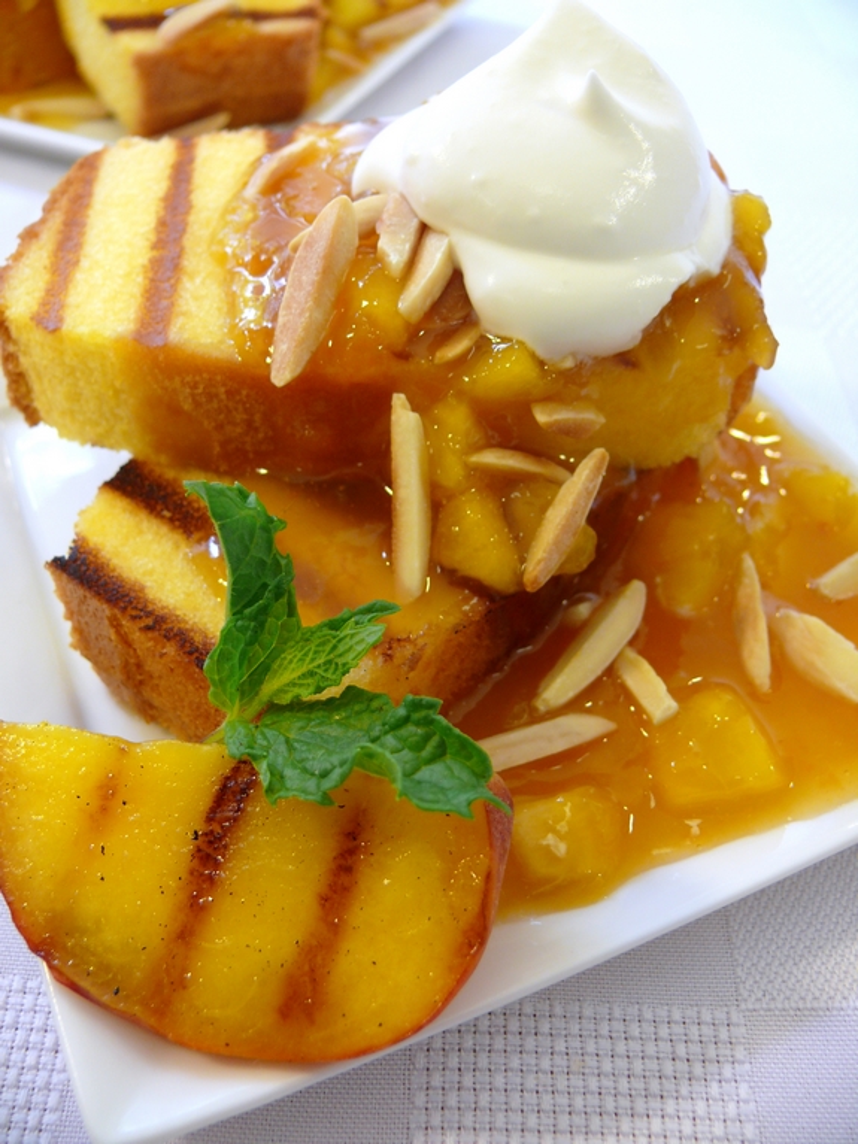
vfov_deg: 52.6
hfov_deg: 40.7
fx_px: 1157
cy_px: 572
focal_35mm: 35
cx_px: 429
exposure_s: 1/50
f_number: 2.8
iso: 100
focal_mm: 7.4
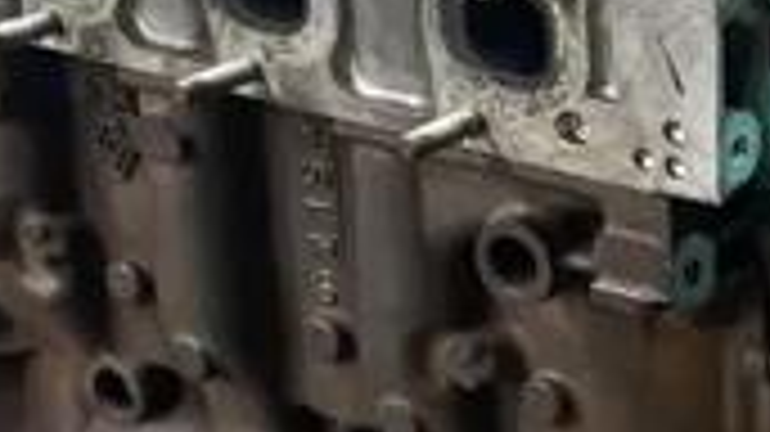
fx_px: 2163
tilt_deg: -24.2
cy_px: 261
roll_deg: +1.9
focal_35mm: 106
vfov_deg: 11.4
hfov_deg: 18.5
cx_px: 1058
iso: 400
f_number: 1.8
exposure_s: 1/33
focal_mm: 4.25
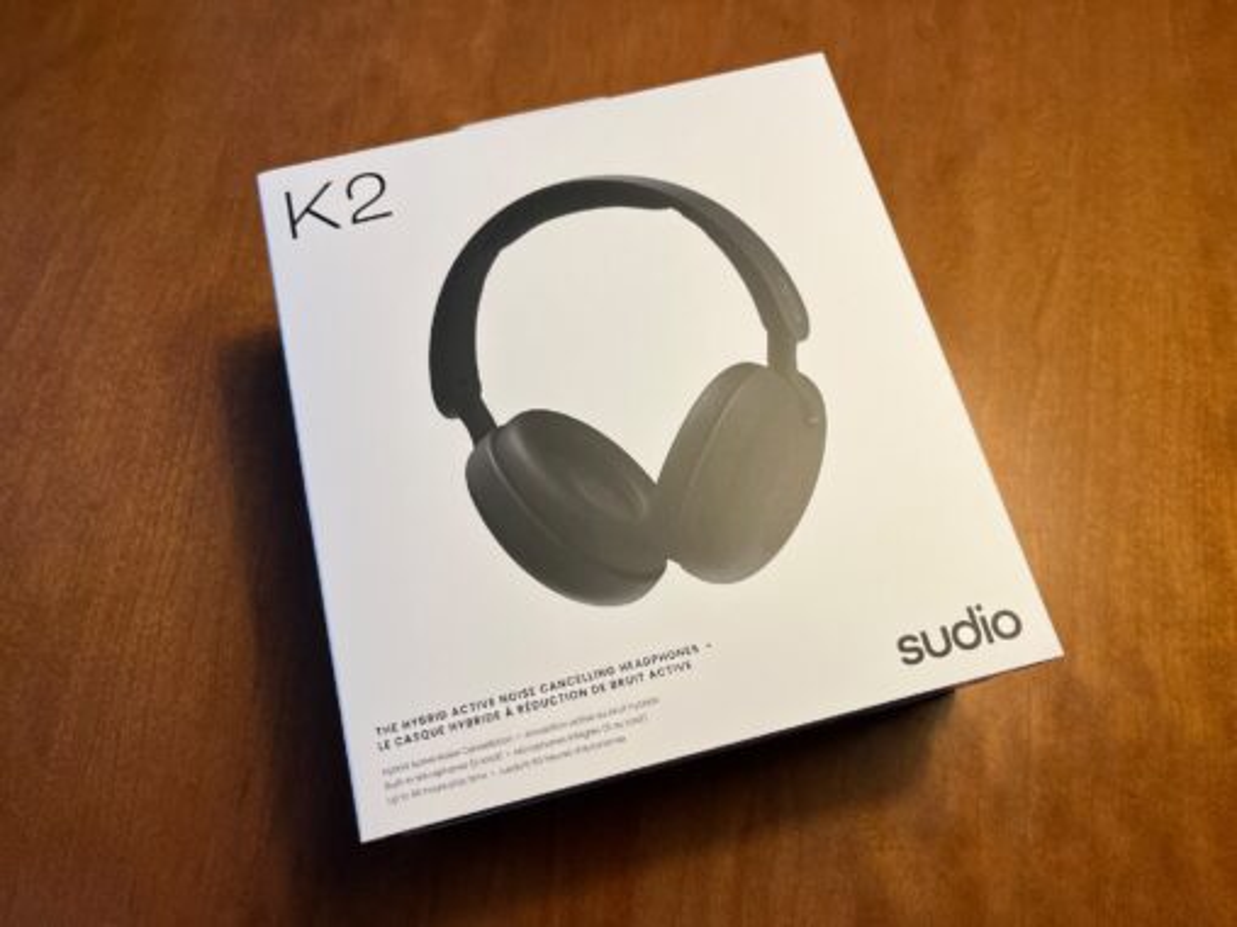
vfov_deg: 53.1
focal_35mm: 26
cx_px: 618
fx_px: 929
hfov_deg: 67.3
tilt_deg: -71.3
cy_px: 464
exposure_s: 1/100
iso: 125
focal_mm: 5.1
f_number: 1.6
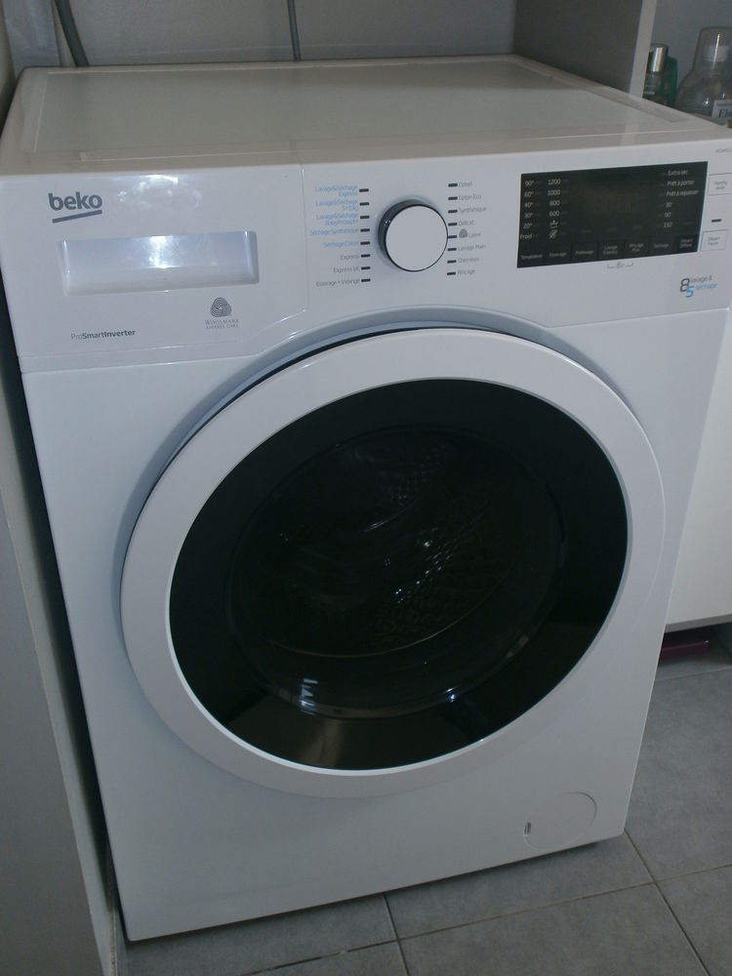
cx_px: 366
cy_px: 488
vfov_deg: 56.8
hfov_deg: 44.2
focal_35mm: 32
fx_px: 902
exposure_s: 1/30
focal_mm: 5.8
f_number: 3.1
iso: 125
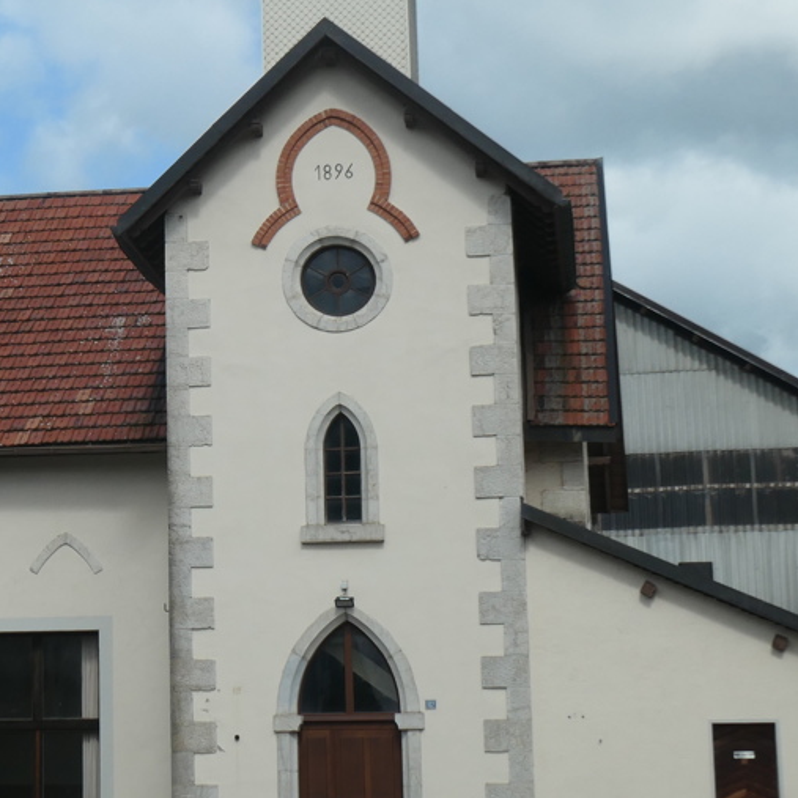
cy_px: 329
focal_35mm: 93
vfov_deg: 18.7
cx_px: 96
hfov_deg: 18.4
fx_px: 2426
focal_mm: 13.4
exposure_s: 1/800
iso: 200
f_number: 6.3
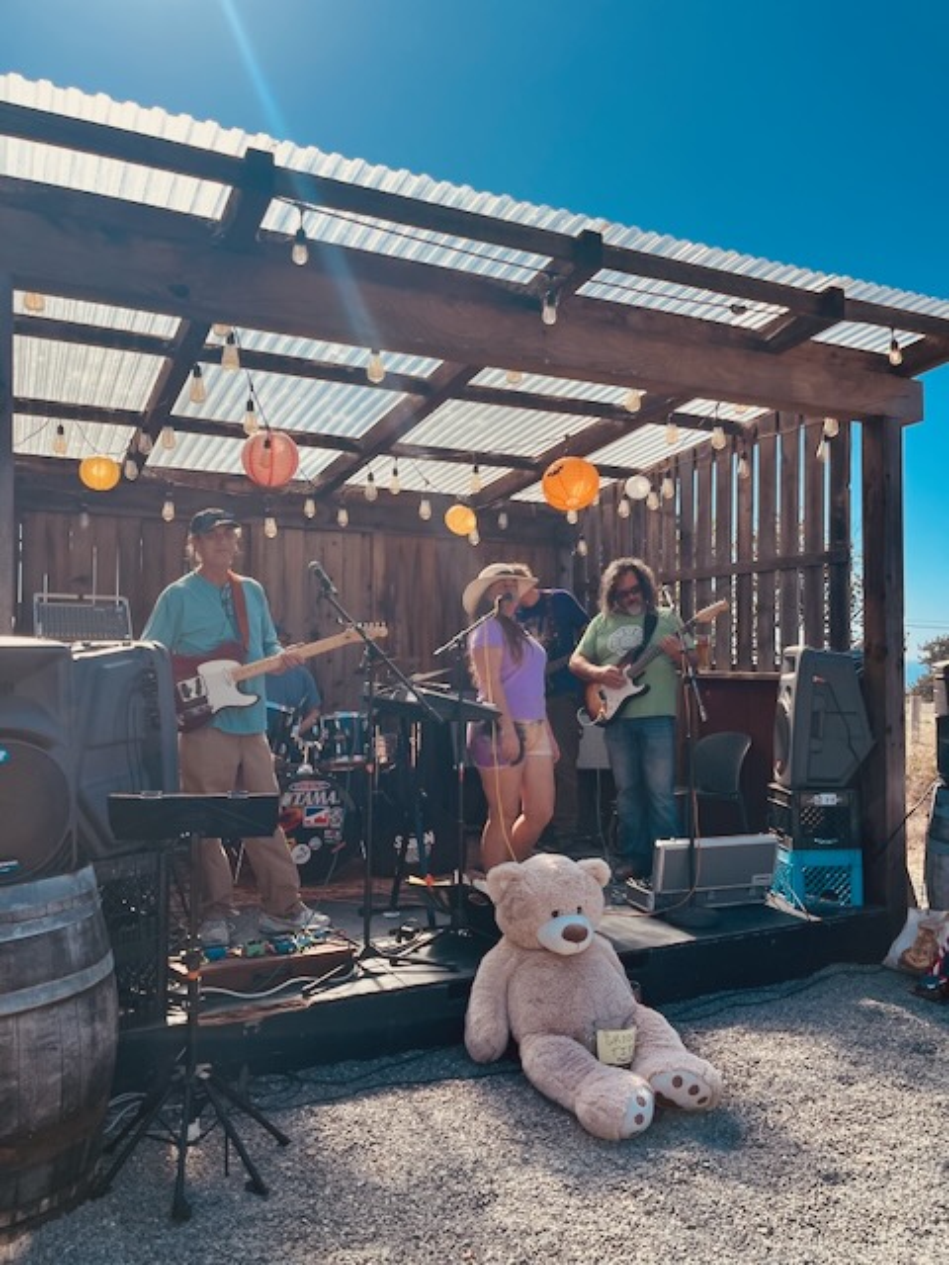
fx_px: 950
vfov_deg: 67.3
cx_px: 474
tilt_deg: -2.3
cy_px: 632
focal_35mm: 26
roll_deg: +1.3
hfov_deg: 53.1
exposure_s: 1/2688
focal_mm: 5.1
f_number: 1.6
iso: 50
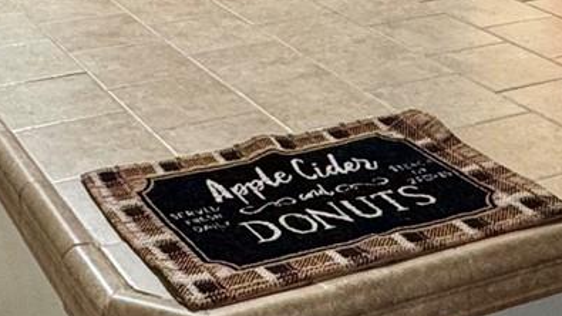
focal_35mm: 79
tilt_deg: -3.7
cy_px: -283
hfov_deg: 26.7
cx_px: 188
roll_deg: -0.1
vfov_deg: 13.4
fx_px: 1177
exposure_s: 1/60
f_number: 2.2
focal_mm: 2.22
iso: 200
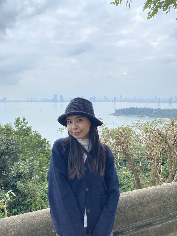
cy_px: 118
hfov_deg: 53.1
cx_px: 88
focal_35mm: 26
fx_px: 177
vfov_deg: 67.3
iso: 32
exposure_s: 1/415
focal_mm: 4.25
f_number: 1.8
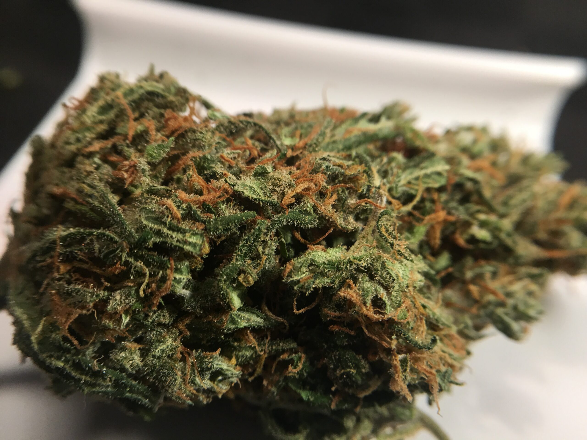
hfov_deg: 61.7
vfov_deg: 48.2
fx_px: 492
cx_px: 294
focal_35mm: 29
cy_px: 220
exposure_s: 1/33
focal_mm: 4.15
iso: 25
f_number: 2.2
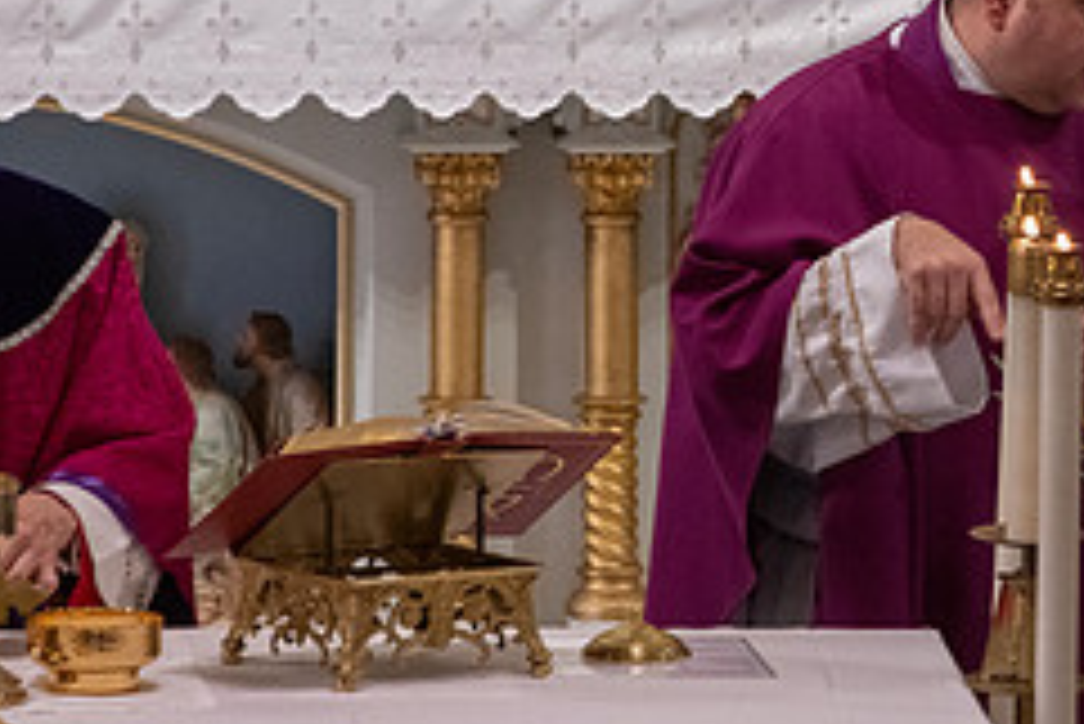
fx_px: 22506
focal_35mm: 747
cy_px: 119
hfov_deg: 2.8
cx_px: 940
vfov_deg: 1.8
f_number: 9
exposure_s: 1/100
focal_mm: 300
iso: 4000
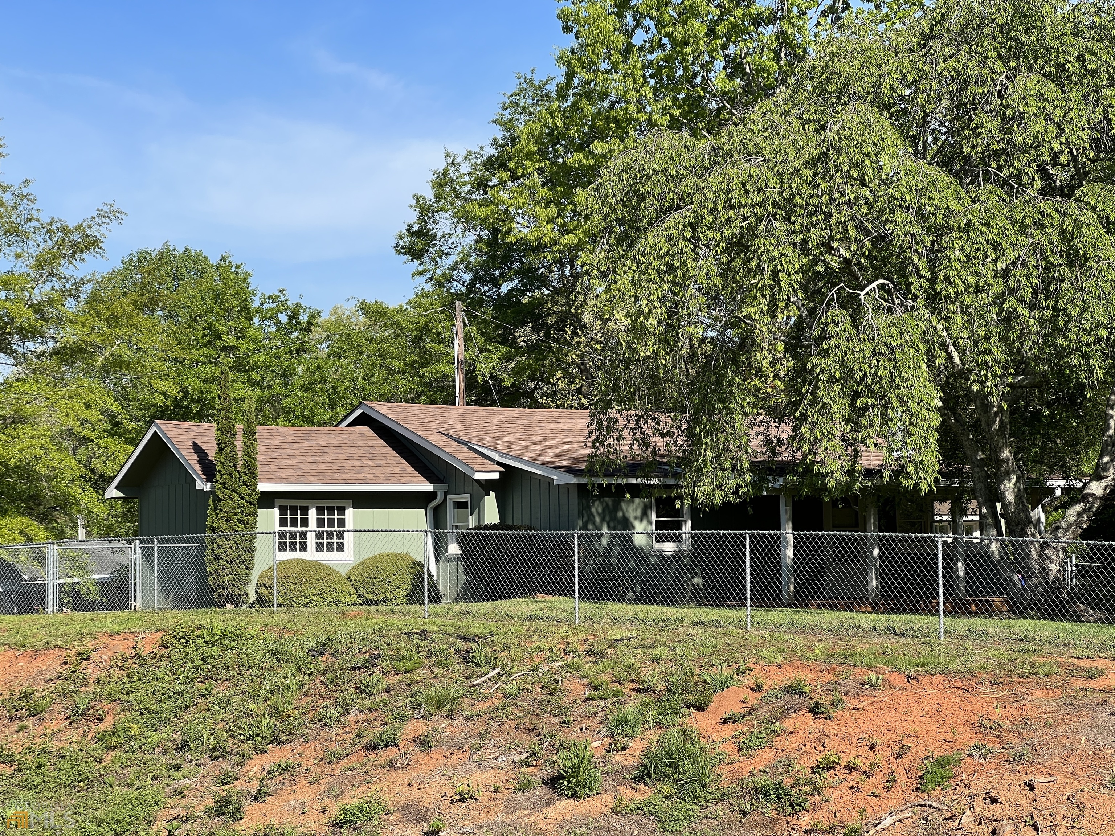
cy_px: 418
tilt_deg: +2.9
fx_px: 2480
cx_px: 558
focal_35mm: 77
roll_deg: +1.0
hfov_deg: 25.3
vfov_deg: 19.1
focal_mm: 9
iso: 32
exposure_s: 1/506
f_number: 2.8
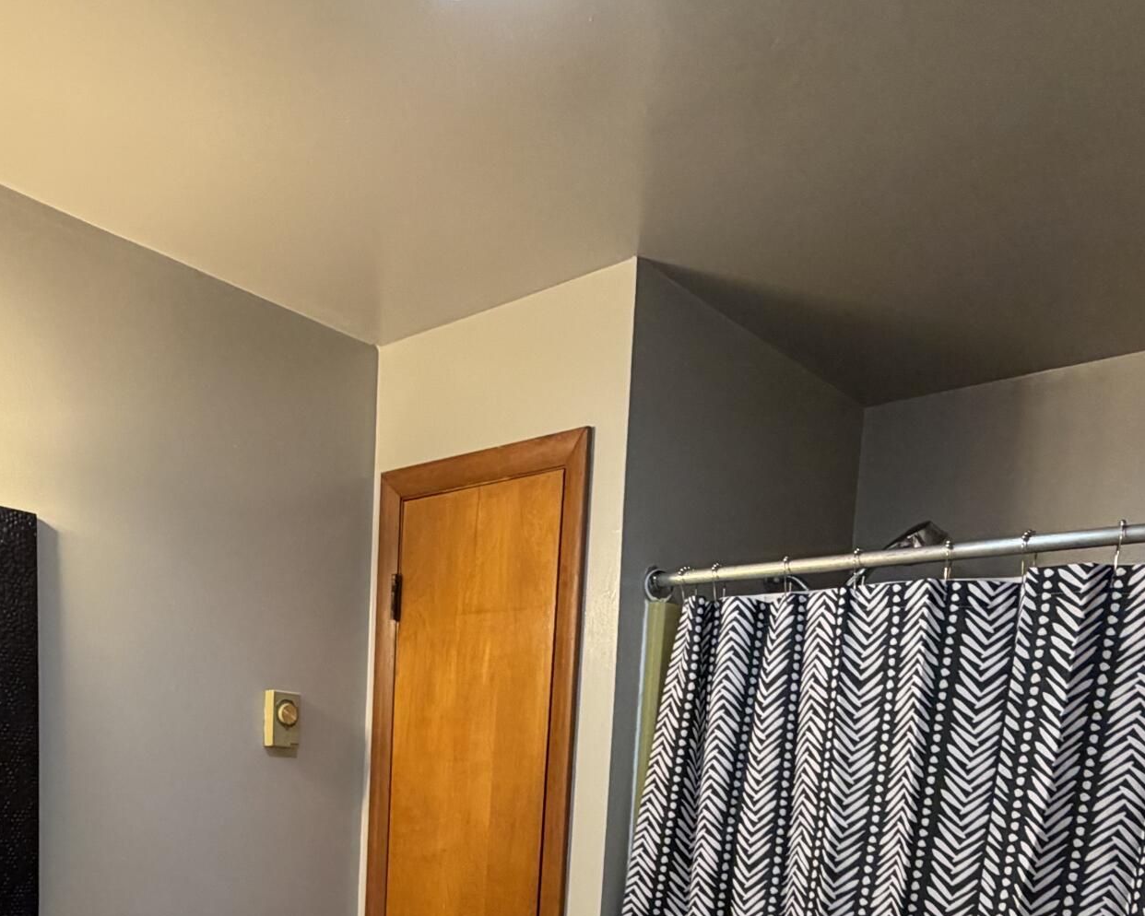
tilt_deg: -8.1
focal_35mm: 33
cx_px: 524
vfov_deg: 39.0
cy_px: 933
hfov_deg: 54.1
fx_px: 1118
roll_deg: -2.9
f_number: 2.2
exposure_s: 1/60
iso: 250
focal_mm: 2.22
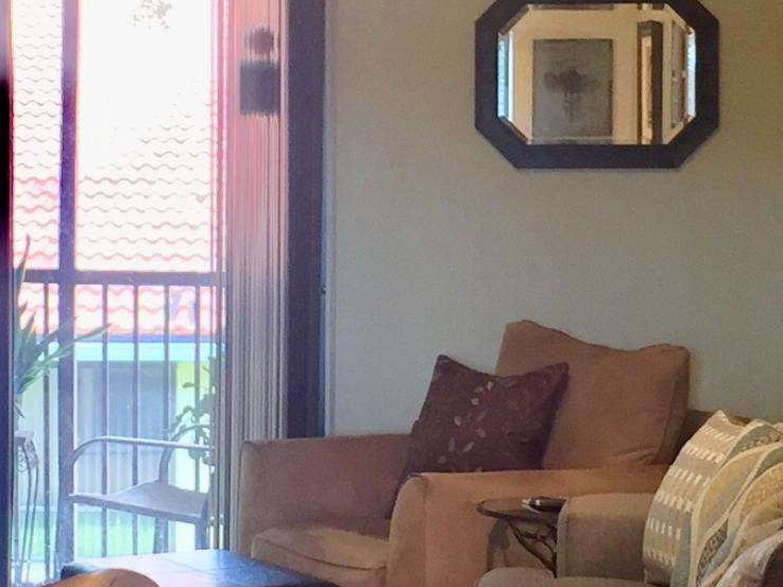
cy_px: 236
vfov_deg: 12.6
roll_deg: -0.9
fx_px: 2670
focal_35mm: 118
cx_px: 386
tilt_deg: -1.3
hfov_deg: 16.7
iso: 80
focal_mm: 4.15
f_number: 2.2
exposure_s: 1/30
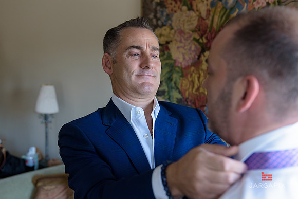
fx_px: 419
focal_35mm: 51
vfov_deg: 26.7
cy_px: 85
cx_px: 127
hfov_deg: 39.0
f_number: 3.2
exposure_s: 1/125
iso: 1000
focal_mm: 44
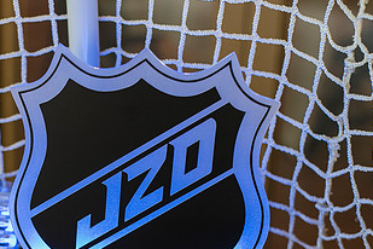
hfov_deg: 21.3
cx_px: 52
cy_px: 233
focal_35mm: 94
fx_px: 974
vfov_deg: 14.4
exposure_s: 1/100
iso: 1250
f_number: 2.8
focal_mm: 50
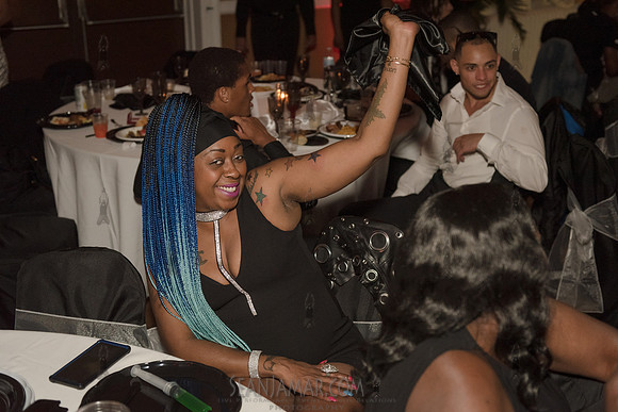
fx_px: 773
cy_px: 206
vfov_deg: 29.9
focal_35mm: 45
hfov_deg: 43.6
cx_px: 309
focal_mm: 45
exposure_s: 1/250
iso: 2000
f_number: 3.5
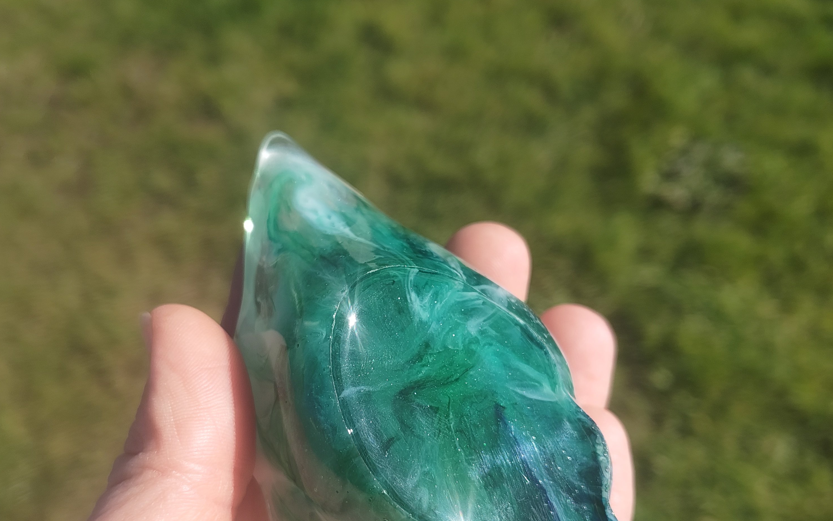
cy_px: 341
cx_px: 405
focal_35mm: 35
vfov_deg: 36.0
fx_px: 795
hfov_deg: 55.3
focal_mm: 5.56
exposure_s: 1/886
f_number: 1.88
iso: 50
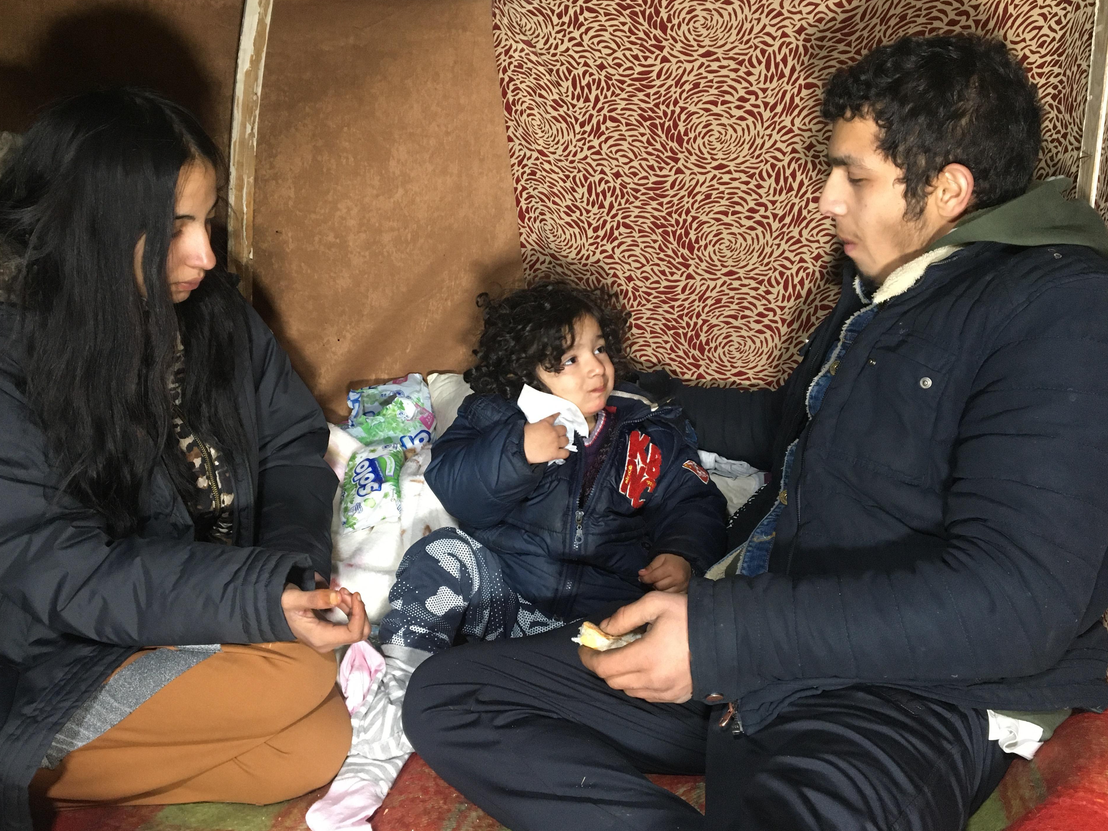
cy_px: 408
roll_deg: -1.9
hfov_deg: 58.3
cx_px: 529
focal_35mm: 31
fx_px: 992
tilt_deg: -13.5
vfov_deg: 45.4
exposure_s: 1/33
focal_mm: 4.15
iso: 200
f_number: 2.2
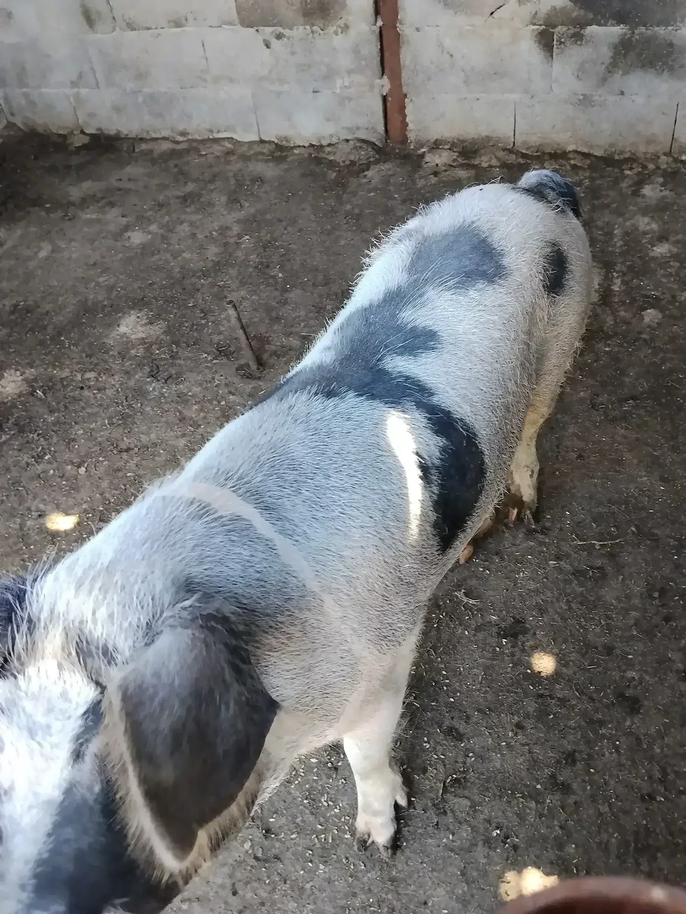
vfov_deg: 61.7
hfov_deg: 48.2
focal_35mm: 29
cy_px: 457
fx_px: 766
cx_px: 343
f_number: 1.8
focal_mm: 4.22
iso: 200
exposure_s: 1/50
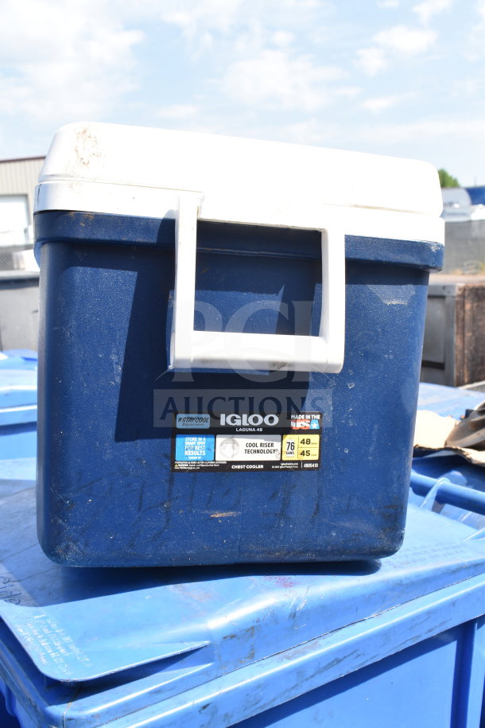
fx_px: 727
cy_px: 364
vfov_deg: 53.1
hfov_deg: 36.9
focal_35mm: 36
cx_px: 242
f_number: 8
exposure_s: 1/200
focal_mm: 24
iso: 200
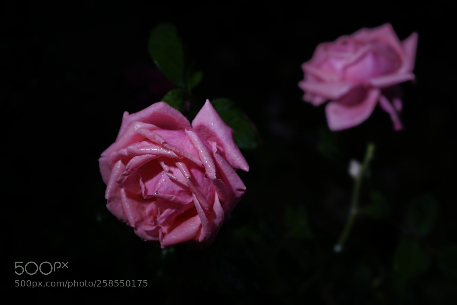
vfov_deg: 13.6
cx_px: 228
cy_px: 152
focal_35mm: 101
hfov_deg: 20.2
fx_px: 1282
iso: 100
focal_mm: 100
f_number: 5.6
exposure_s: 1/160
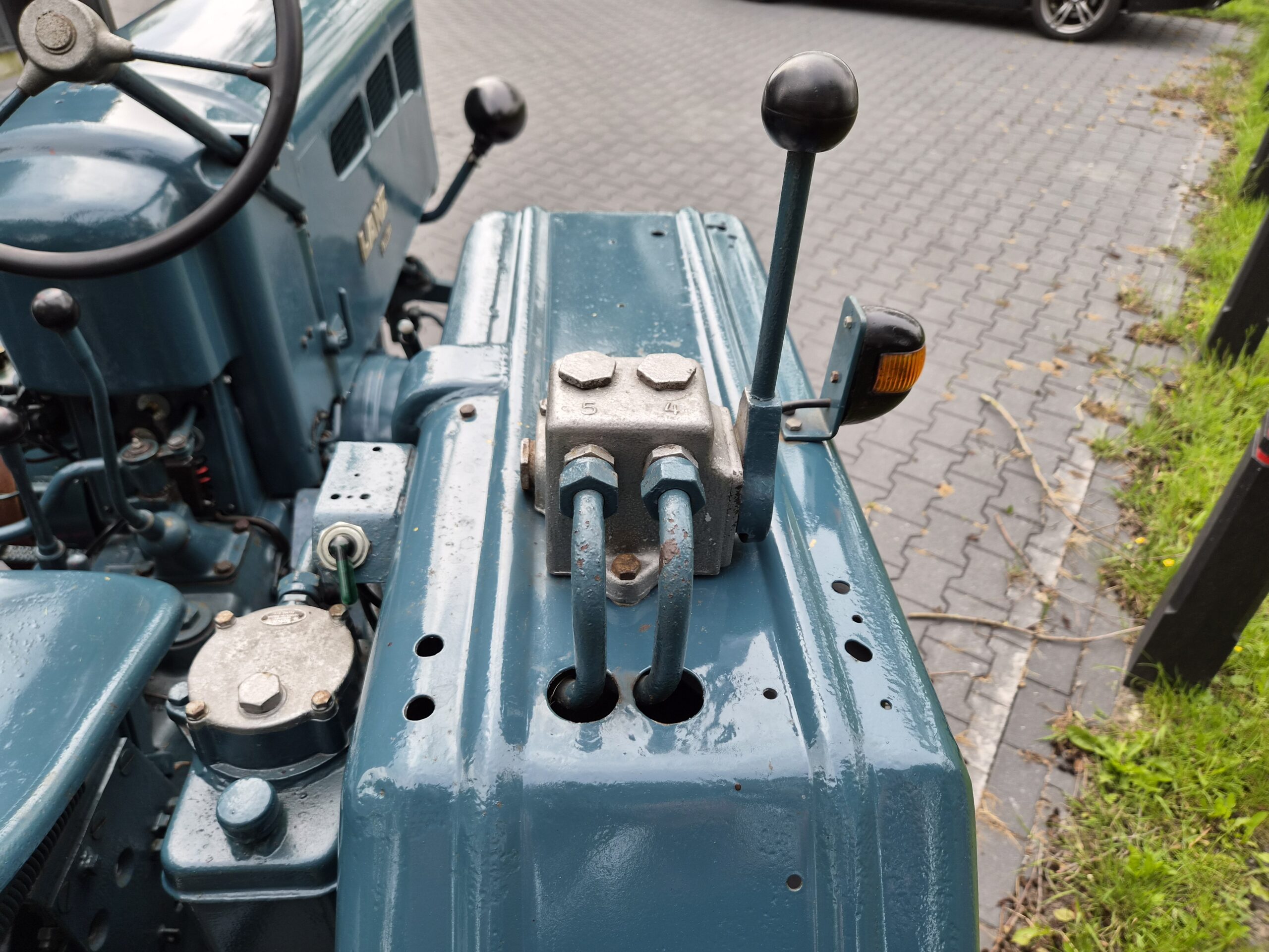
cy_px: 476
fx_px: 843
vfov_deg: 58.9
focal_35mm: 23
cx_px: 634
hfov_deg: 73.9
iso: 80
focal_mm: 5.4
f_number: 1.8
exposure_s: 1/754
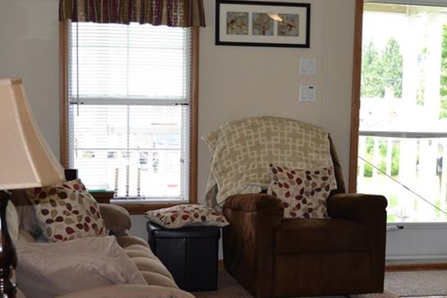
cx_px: 262
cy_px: 201
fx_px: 831
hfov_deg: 30.0
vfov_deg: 20.2
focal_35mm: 67
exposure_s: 1/125
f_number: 4
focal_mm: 24
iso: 250
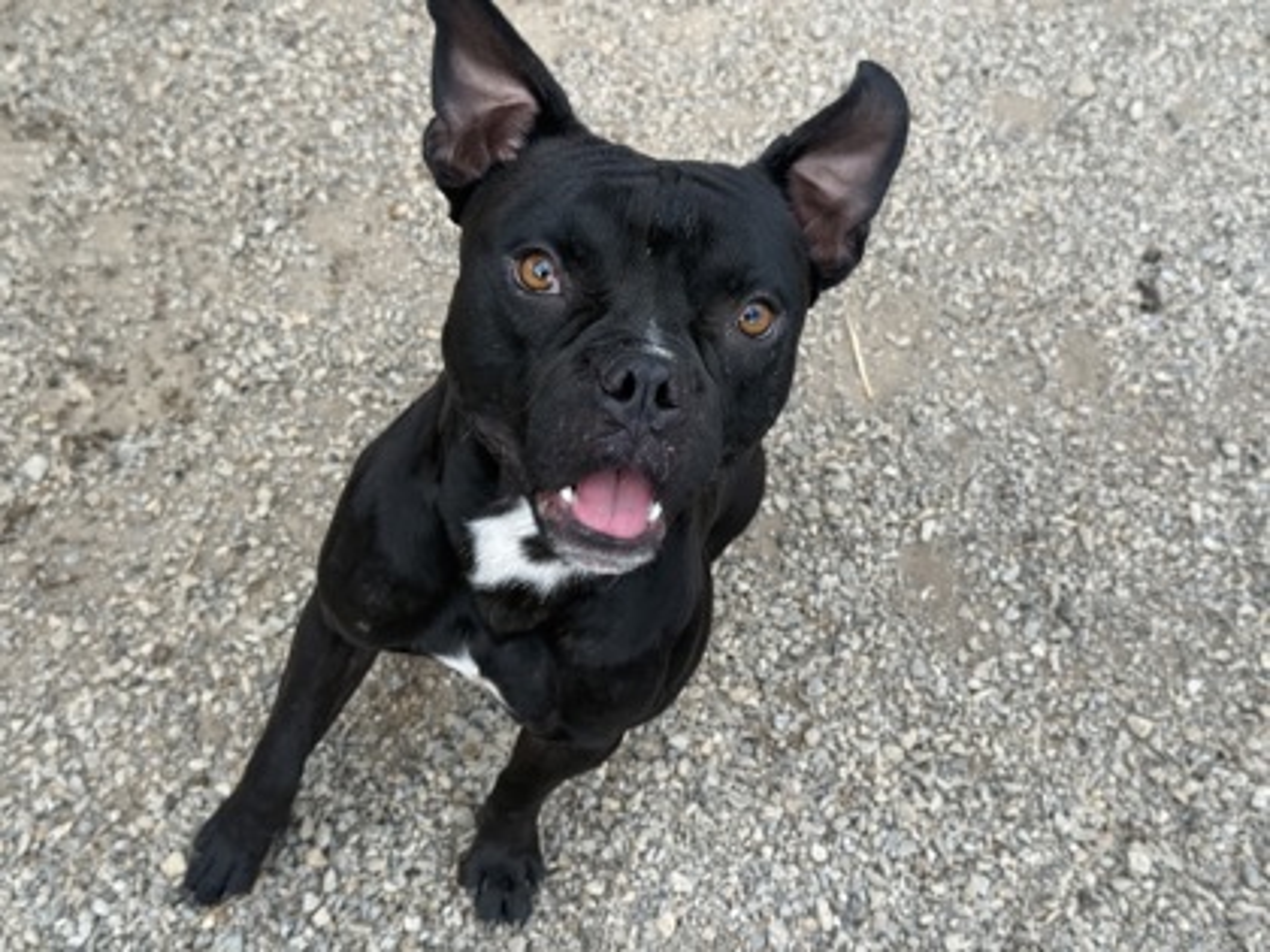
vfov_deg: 30.3
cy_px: 476
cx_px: 635
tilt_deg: -54.2
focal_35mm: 48
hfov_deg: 39.7
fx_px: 1761
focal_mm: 6.76
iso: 80
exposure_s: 1/382
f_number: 1.78
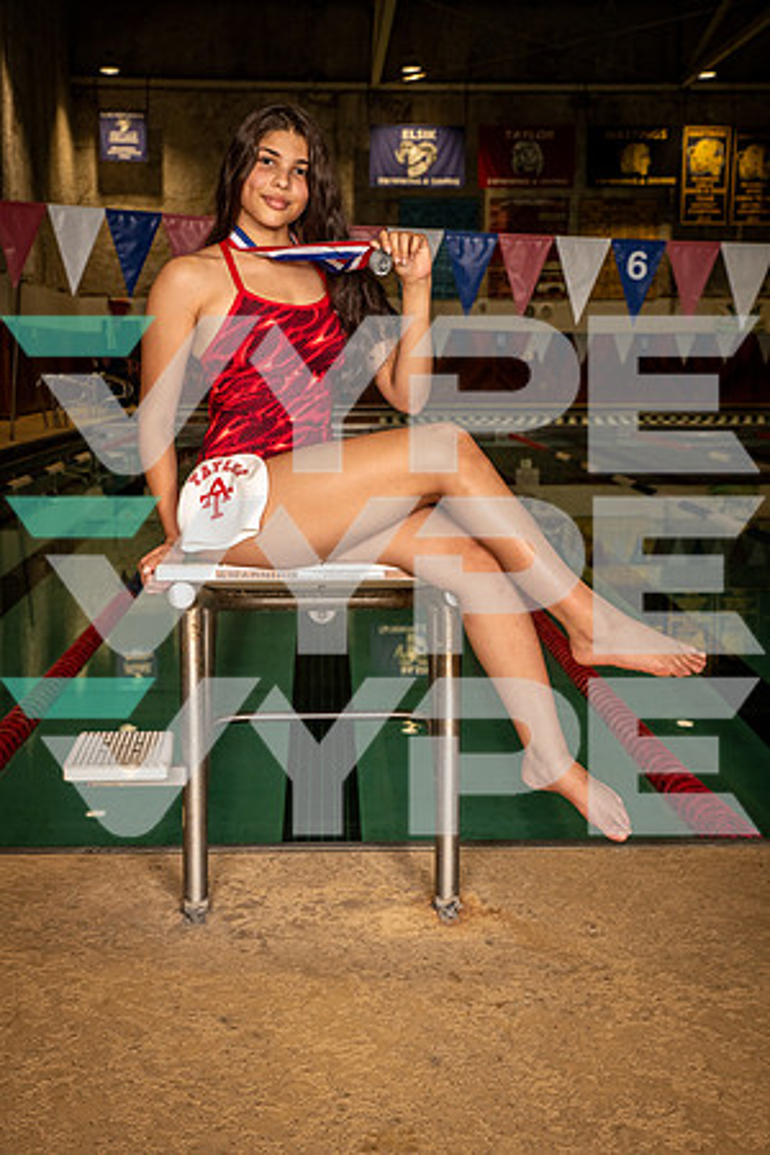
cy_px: 578
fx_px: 1540
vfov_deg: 41.1
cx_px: 385
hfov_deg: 28.1
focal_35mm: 48
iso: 1000
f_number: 6.3
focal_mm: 48
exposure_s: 1/400
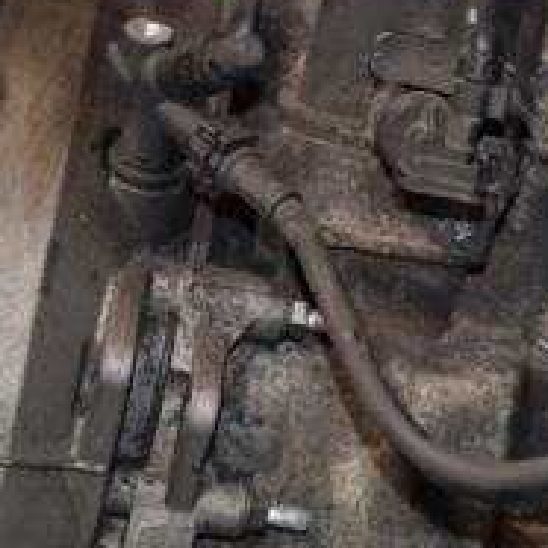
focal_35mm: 156
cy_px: 359
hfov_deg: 11.2
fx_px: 2794
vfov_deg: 11.2
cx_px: 200
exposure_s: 1/60
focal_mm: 38
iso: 800
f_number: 5
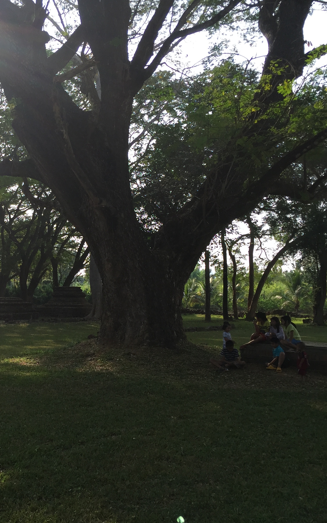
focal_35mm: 42
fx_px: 599
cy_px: 259
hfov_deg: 29.4
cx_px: 38
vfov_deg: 47.2
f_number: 2.2
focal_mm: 4.15
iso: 32
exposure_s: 1/549
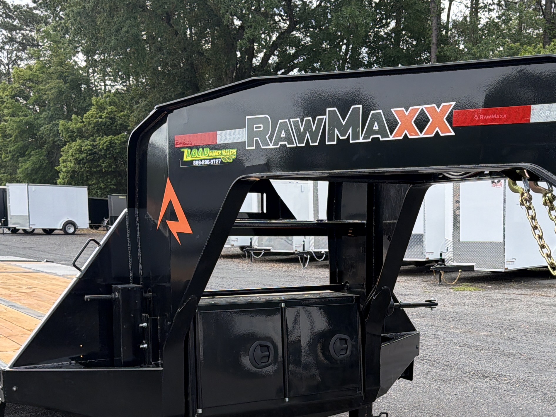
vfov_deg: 28.1
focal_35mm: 51
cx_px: 343
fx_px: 819
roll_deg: -0.1
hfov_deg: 37.3
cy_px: 324
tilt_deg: -5.9
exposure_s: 1/2000
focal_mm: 6.76
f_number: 1.78
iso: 100
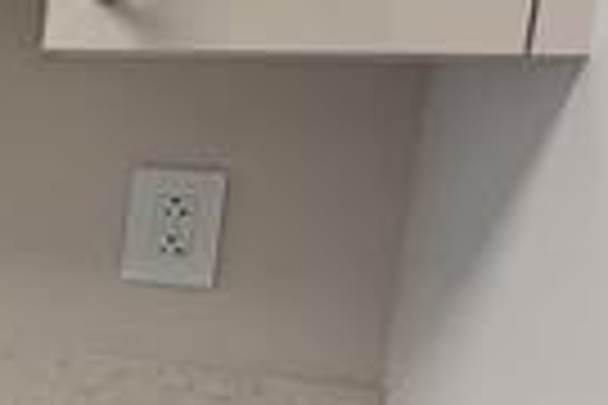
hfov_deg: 17.2
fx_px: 1165
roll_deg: -1.1
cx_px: -707
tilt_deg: -7.7
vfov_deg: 19.7
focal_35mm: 69
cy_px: 216
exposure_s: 1/120
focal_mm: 2.22
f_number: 2.2
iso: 160
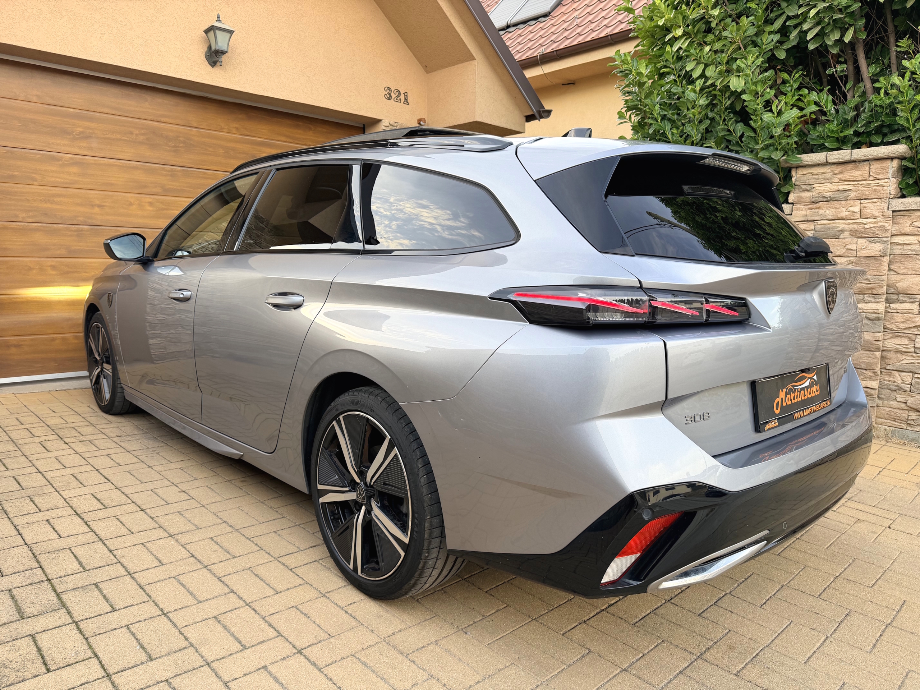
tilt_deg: -6.6
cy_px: 345
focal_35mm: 24
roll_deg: -0.7
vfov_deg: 56.8
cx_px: 460
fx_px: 638
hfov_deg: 71.6
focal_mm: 6.76
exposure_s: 1/188
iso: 64
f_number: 1.78
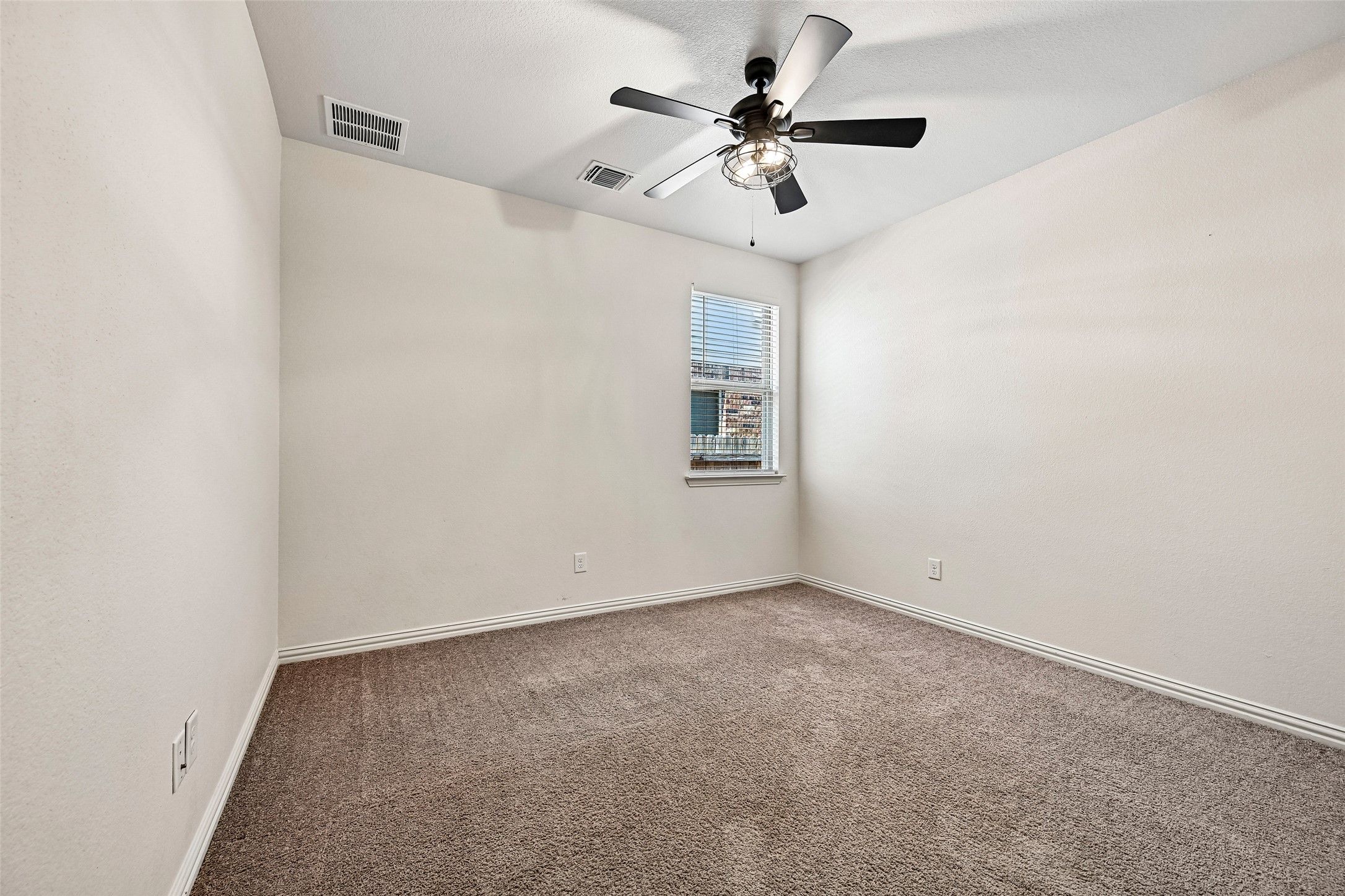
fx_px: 523
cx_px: 672
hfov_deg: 104.3
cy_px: 448
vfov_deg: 81.2
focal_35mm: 14
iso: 400
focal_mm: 14
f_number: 8
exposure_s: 1/8
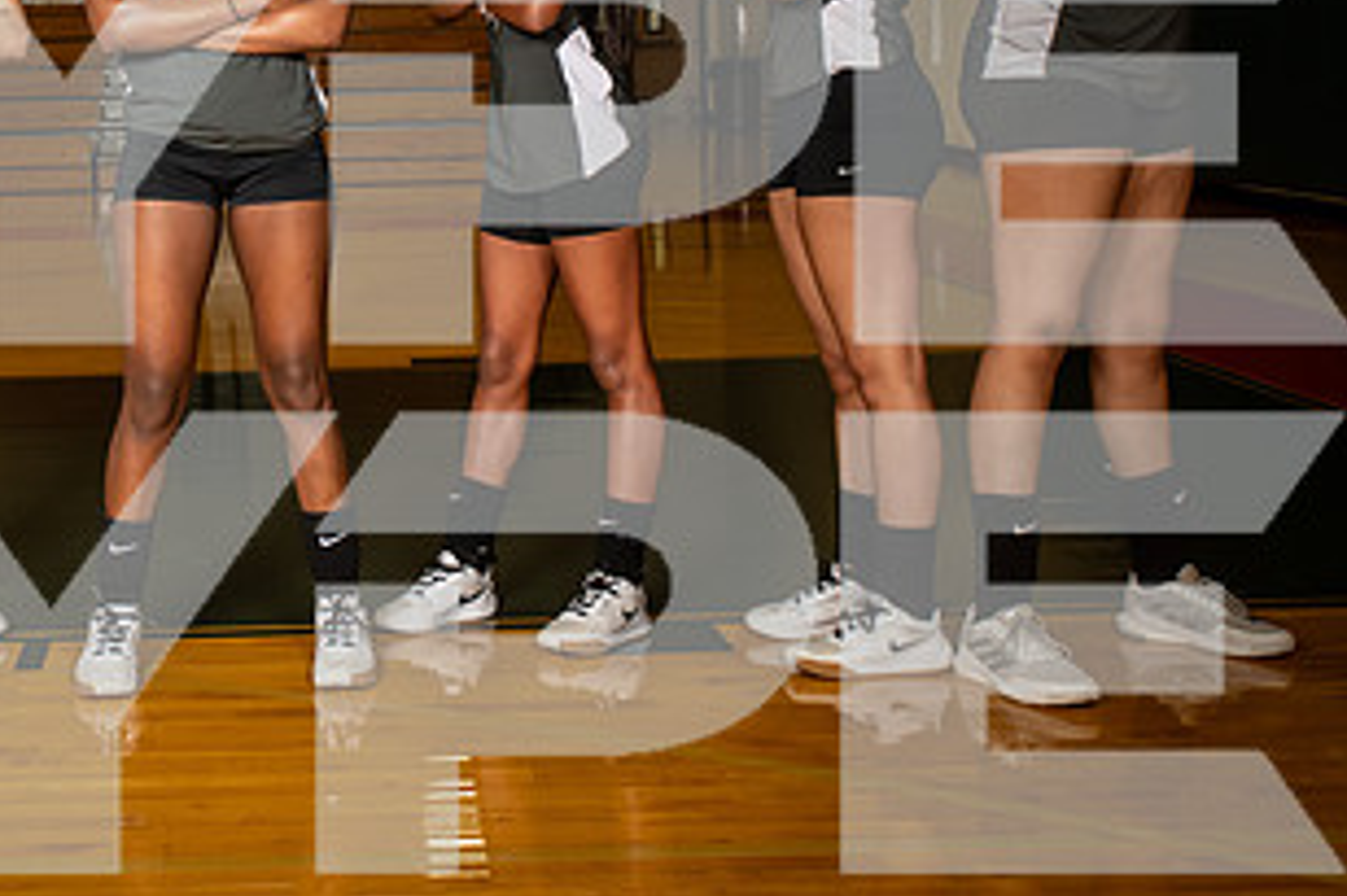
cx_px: 245
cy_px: 116
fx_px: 2468
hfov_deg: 29.7
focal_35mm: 66
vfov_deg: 20.2
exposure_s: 1/250
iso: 800
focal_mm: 35
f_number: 7.1
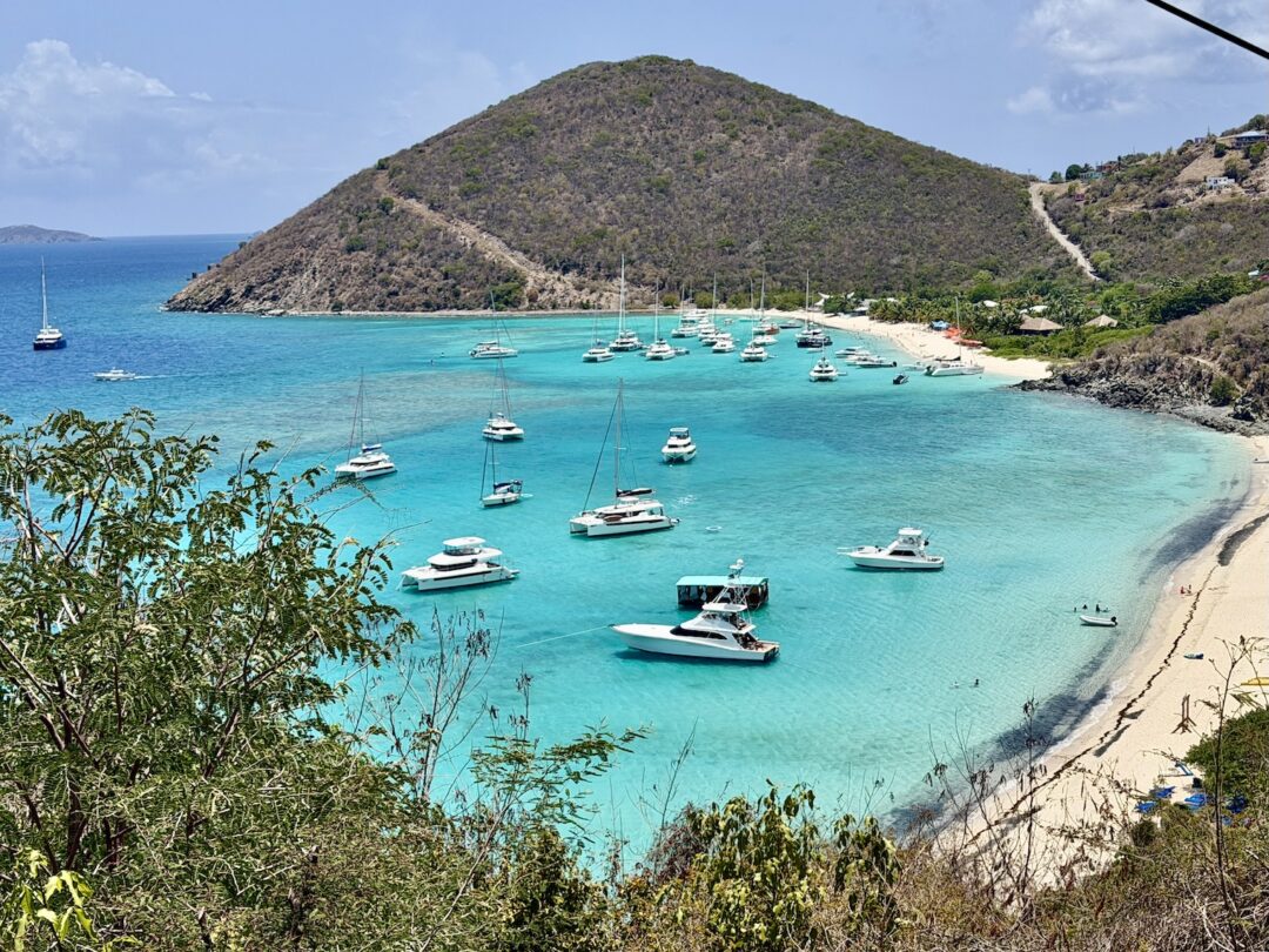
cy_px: 476
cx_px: 634
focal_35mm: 48
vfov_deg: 30.3
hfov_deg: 39.7
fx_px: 1760
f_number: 1.78
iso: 64
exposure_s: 1/7143
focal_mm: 6.76
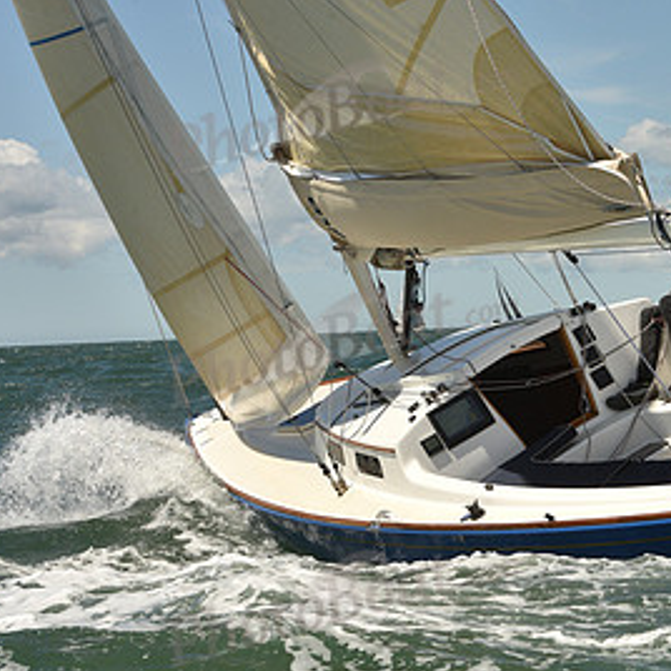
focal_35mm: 129
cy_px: 437
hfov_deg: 13.4
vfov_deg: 13.5
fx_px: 2829
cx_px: 651
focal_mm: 70
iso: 320
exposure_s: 1/800
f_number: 13
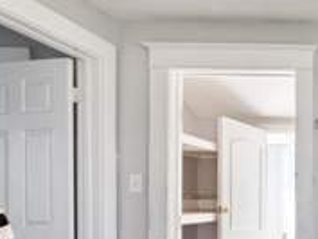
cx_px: 413
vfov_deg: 30.3
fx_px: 432
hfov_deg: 31.3
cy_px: 187
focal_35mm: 47
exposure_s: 1/13
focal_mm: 18
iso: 250
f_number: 10
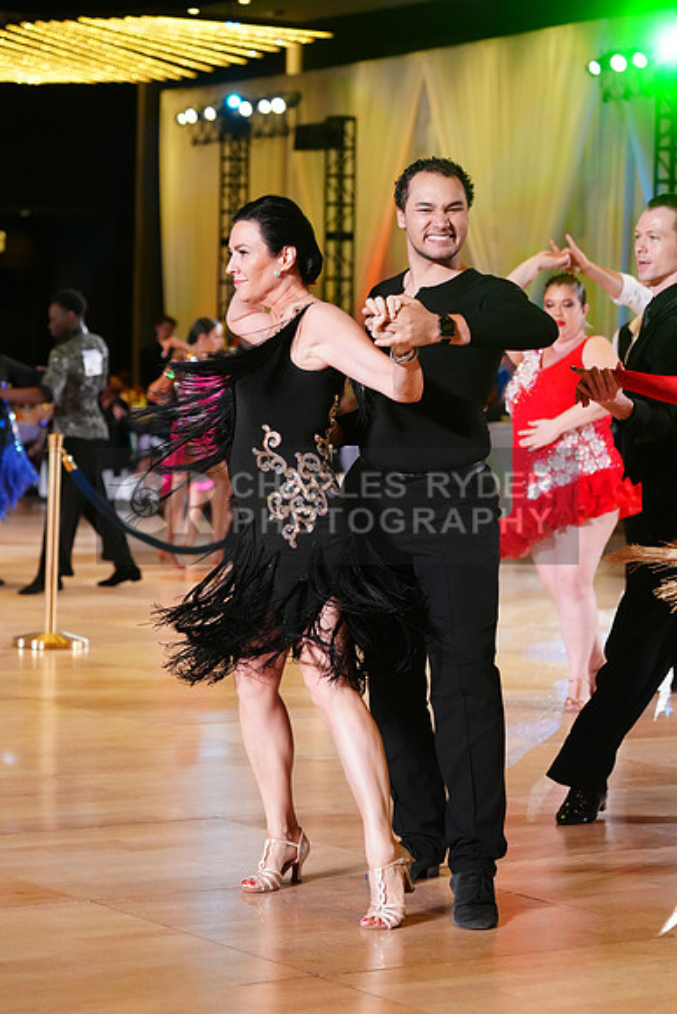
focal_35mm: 95
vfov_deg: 21.5
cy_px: 507
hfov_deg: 14.4
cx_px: 338
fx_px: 2678
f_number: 4
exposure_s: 1/400
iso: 3200
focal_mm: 95
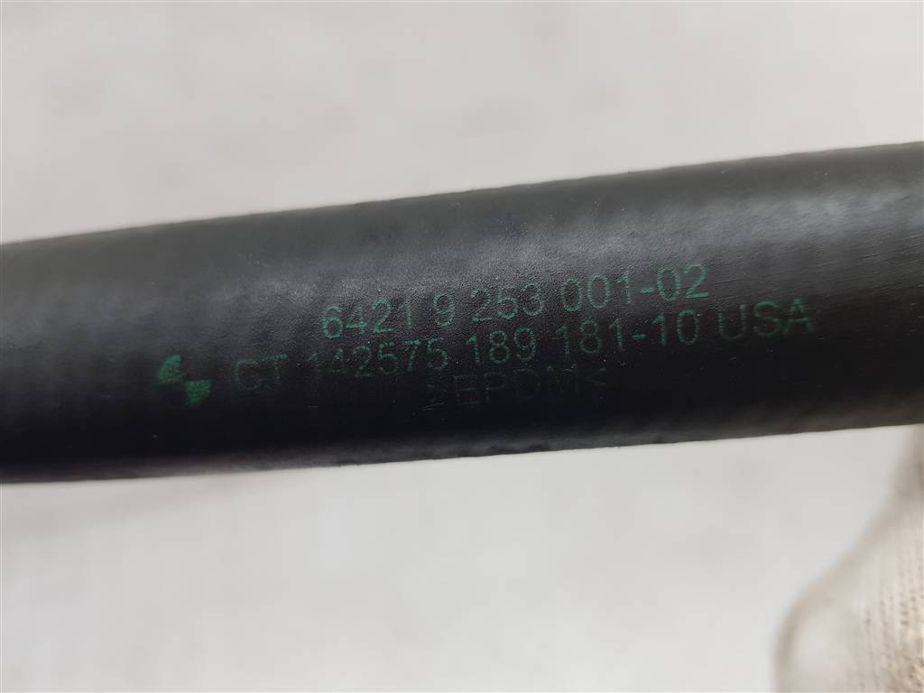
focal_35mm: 26
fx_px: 694
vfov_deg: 53.1
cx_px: 462
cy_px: 346
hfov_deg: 67.3
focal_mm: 4.2
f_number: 1.7
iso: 125
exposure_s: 1/100
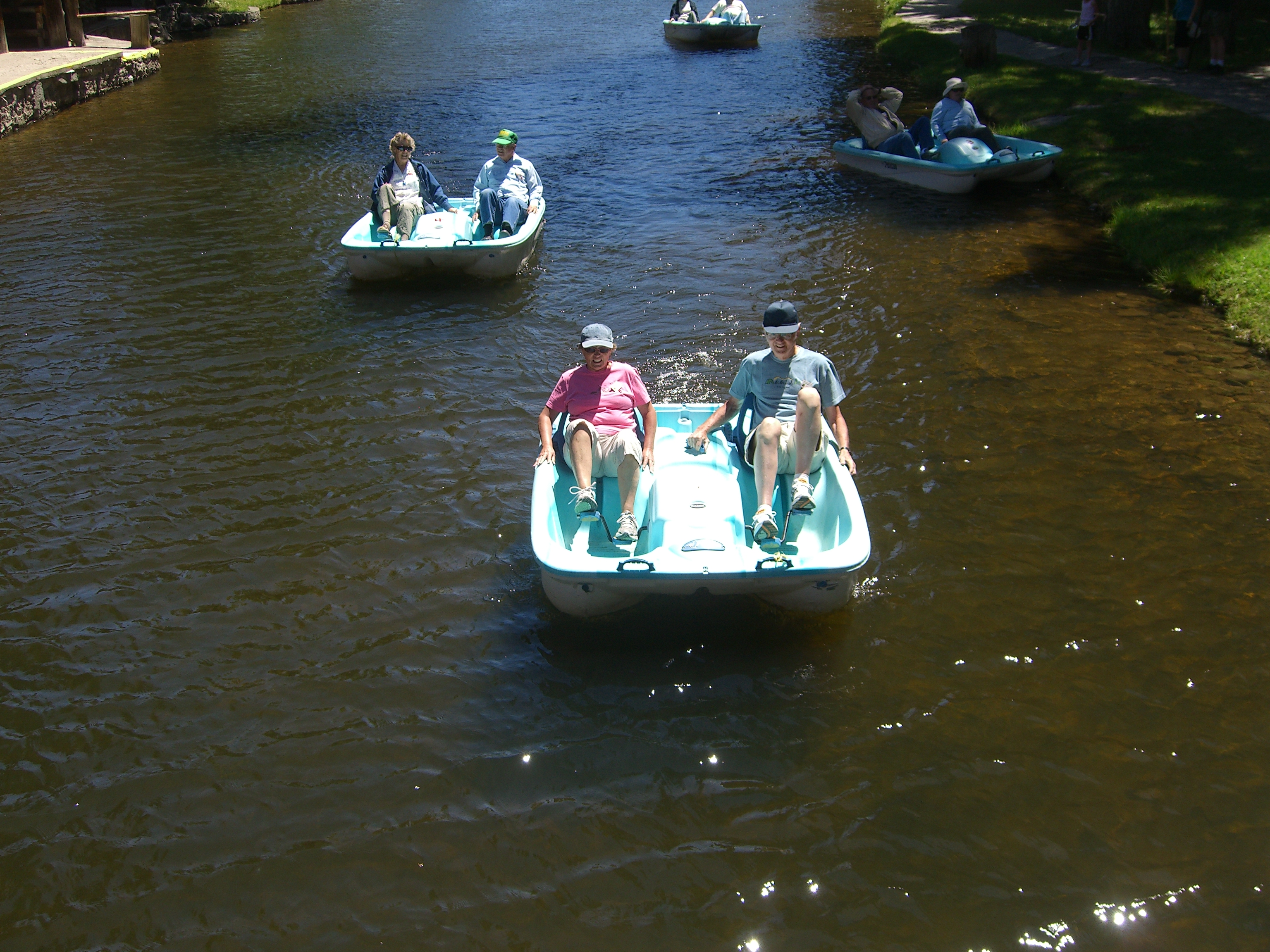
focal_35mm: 38
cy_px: 476
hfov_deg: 49.0
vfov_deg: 37.7
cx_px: 635
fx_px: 1394
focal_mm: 7.9
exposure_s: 1/400
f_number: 4
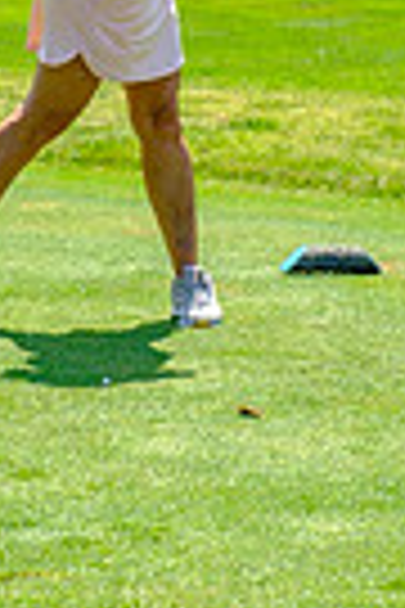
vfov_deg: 8.3
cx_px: 148
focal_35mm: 244
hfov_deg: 5.6
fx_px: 4117
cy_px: -149
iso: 200
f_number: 6.4
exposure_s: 1/250
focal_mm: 48.4
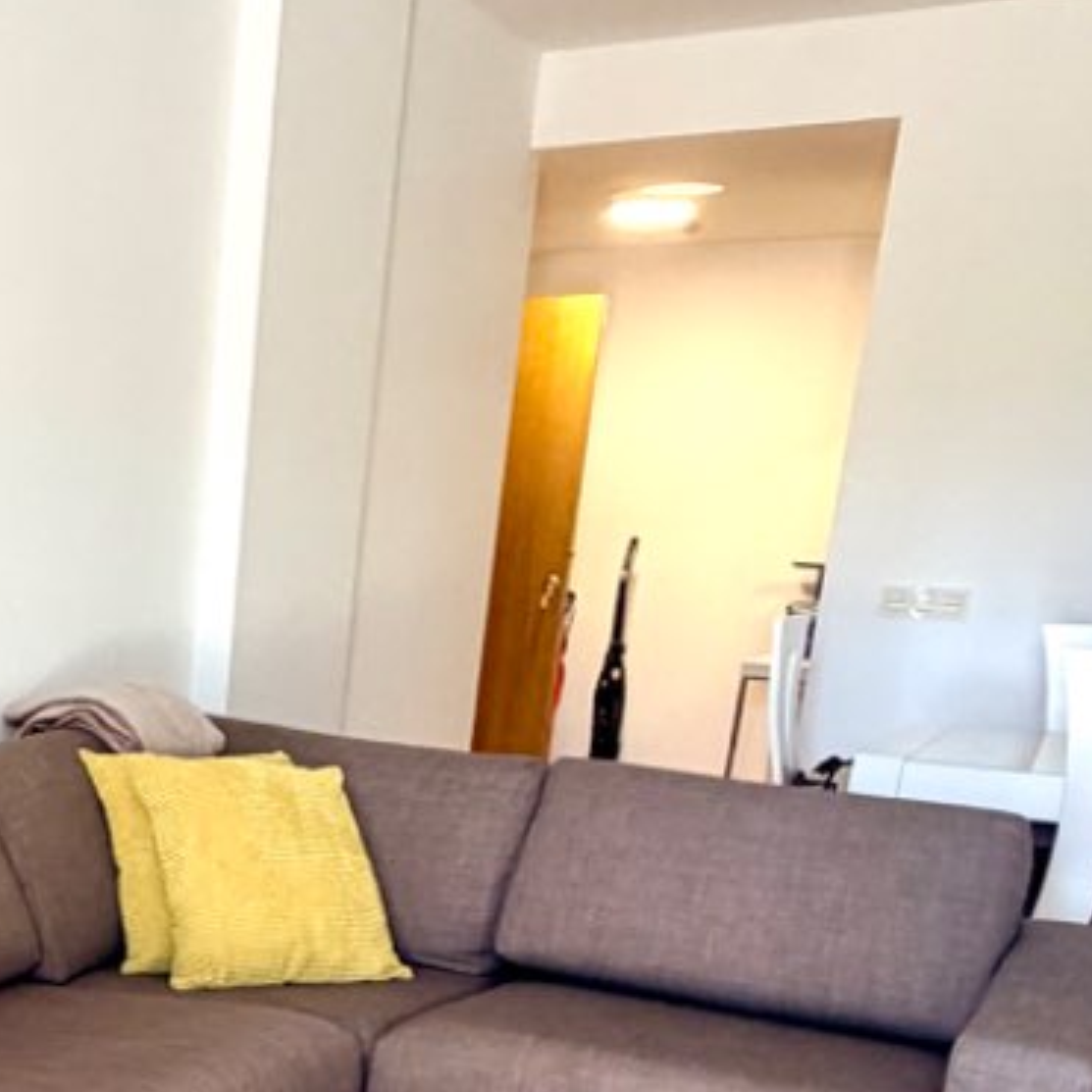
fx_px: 1785
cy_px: 1042
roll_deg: -1.8
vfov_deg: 31.9
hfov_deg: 30.7
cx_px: -87
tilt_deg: -18.1
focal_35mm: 50
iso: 250
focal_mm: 2.22
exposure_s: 1/121
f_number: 2.2
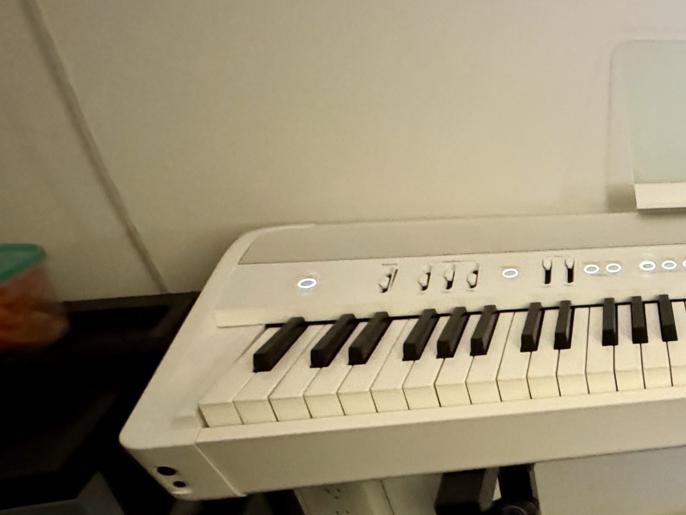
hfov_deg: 35.5
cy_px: 439
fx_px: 773
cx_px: 855
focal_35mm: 39
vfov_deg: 35.2
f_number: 2.2
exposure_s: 1/40
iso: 1600
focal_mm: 2.22
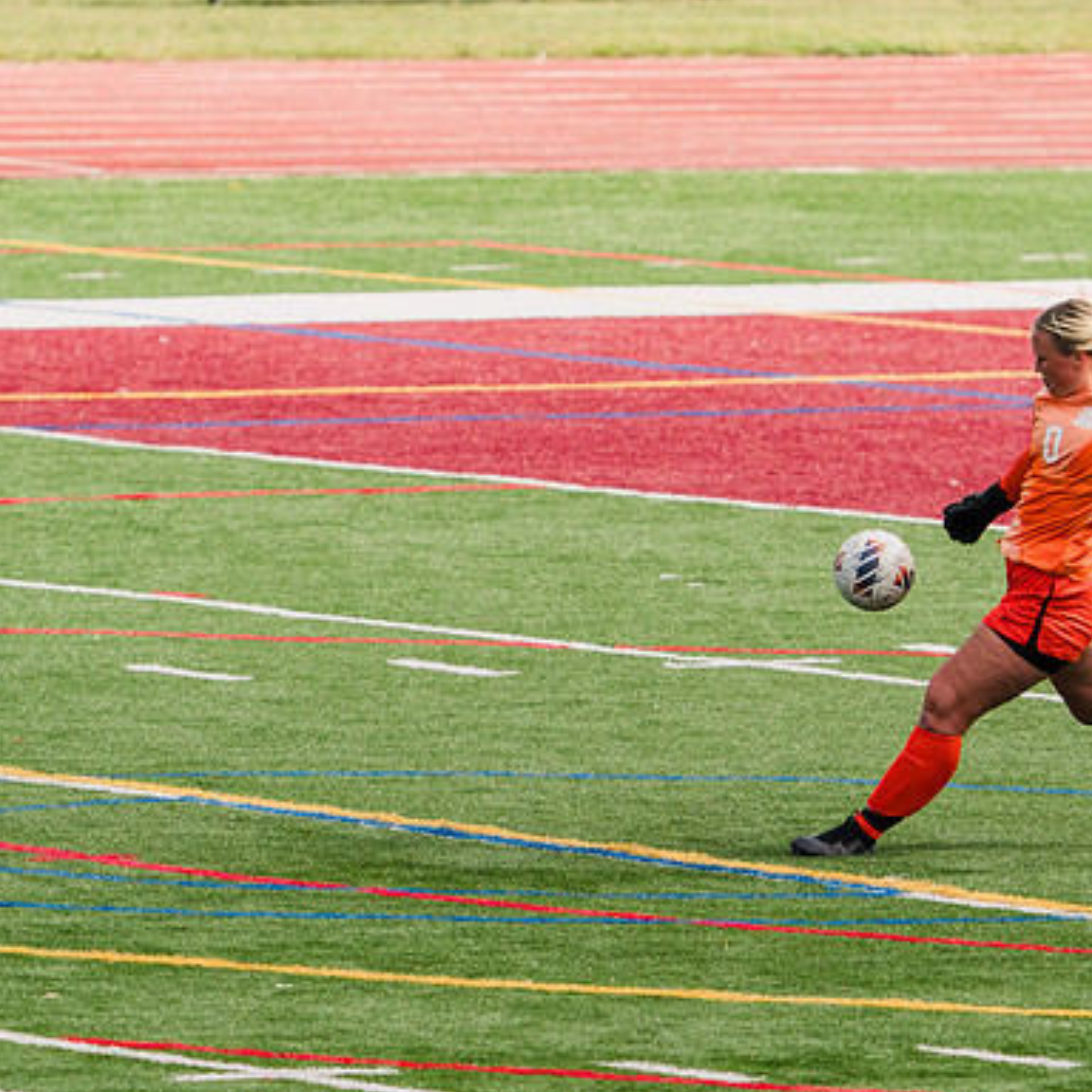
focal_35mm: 628
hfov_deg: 2.8
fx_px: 22414
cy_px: 533
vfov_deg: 2.8
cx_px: 641
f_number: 6.3
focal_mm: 332
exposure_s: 1/1600
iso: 400
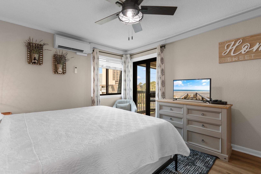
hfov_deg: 96.7
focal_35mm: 16
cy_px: 87
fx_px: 116
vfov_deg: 73.7
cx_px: 130
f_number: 4.8
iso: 100
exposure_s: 1/15
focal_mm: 11
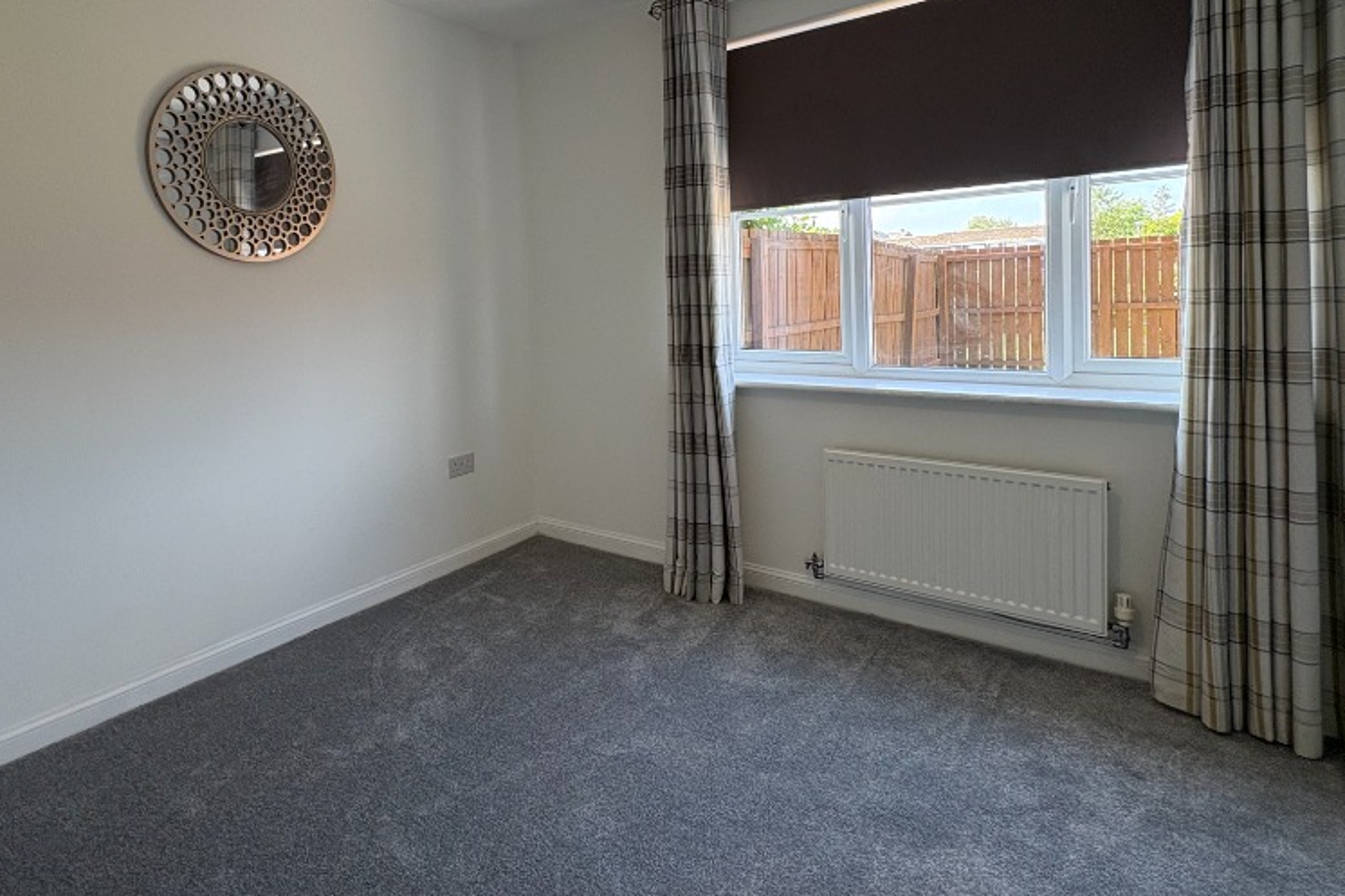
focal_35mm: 20
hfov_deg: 83.4
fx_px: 747
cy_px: 321
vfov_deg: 60.8
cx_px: 566
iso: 100
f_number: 2.2
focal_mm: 2.22
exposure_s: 1/139
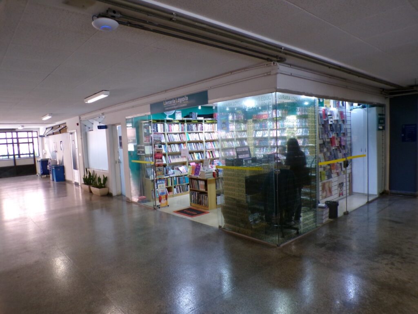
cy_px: 157
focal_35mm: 24
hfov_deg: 71.6
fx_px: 290
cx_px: 209
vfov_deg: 56.8
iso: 379
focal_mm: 4.3
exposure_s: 1/34
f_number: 3
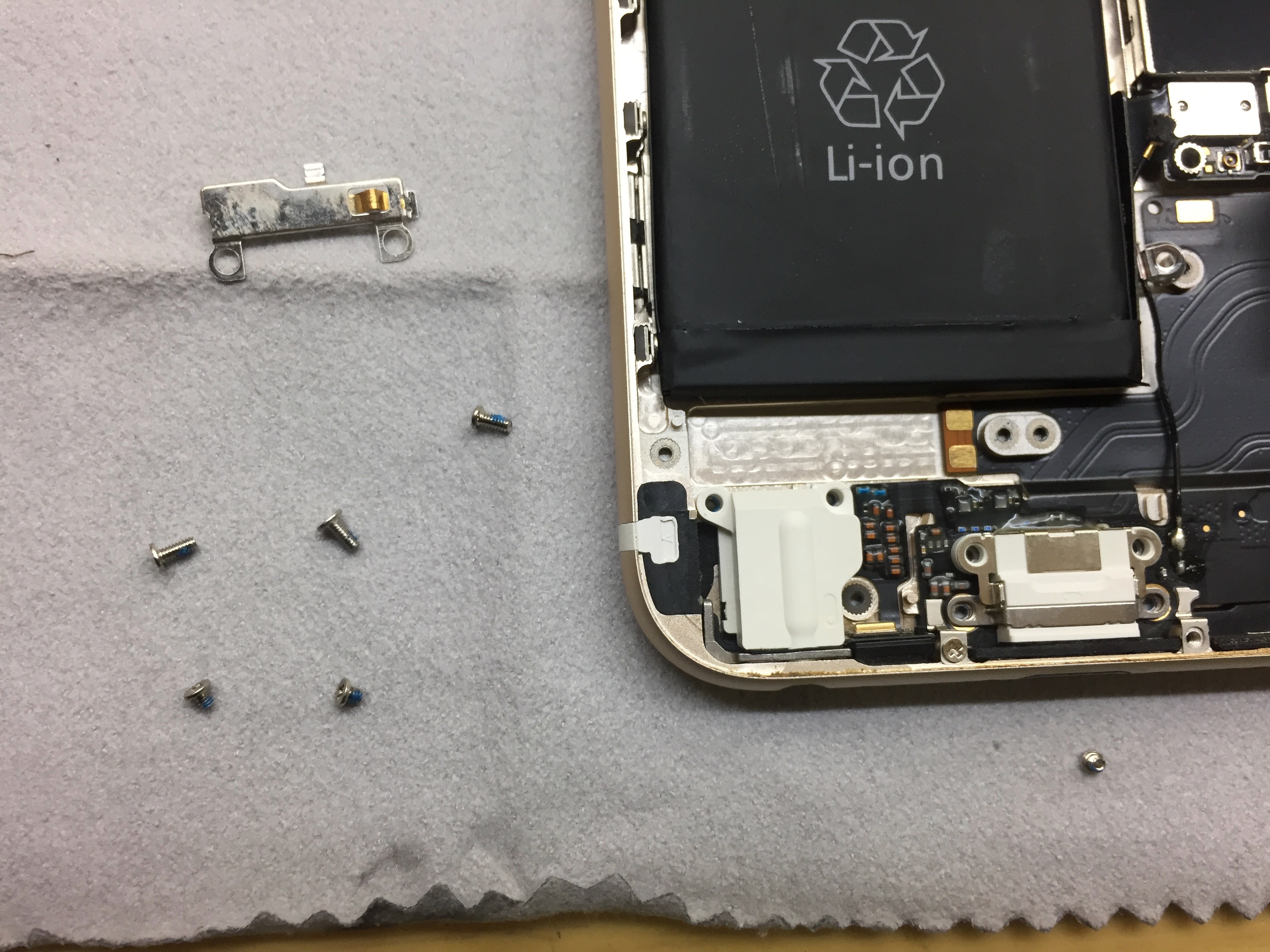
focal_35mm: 29
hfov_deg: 61.7
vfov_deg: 48.2
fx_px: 1064
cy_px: 476
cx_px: 635
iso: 32
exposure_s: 1/30
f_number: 2.2
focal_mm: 4.15
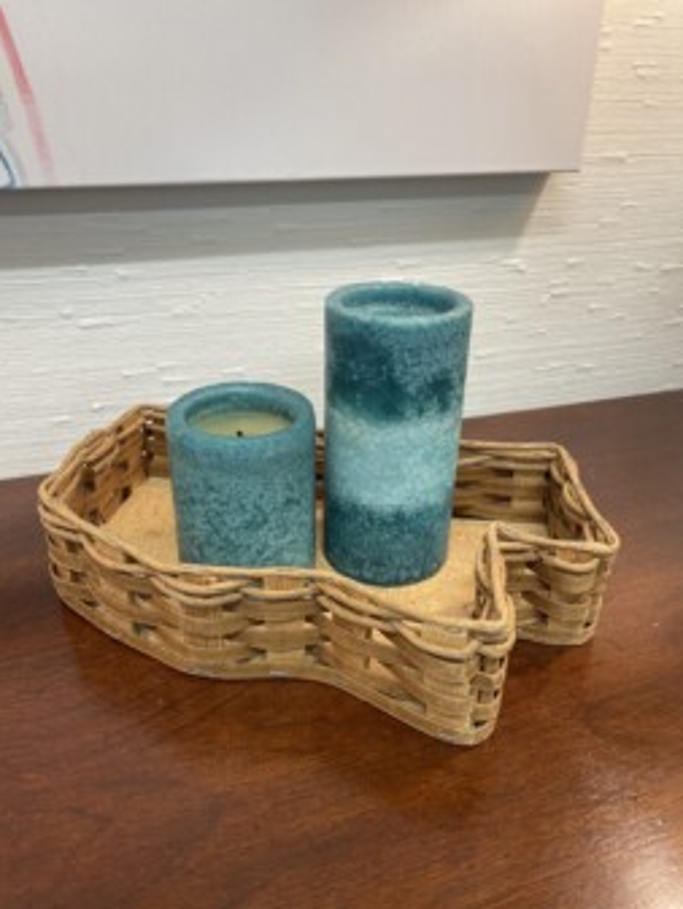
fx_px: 710
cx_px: 344
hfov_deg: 51.4
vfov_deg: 65.3
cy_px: 469
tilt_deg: -30.0
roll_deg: -1.0
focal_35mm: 27
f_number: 1.6
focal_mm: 5.1
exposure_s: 1/60
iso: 64
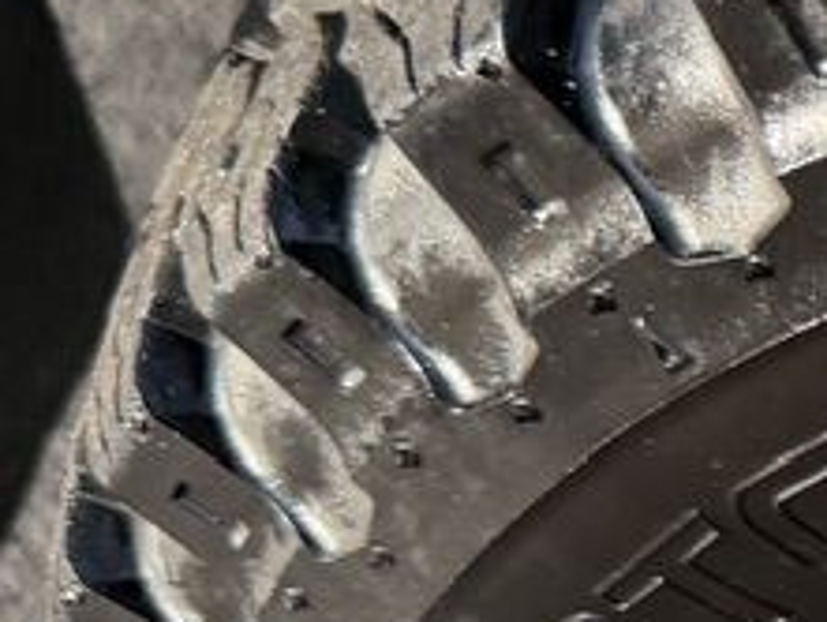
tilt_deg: -51.5
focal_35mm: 139
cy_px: 555
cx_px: 2036
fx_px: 3323
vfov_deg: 10.6
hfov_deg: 11.5
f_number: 1.78
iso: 100
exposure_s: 1/1464
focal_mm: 6.76
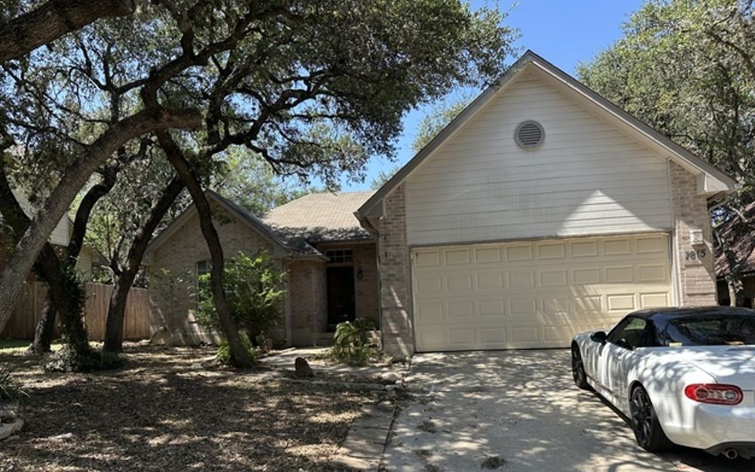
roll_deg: +2.6
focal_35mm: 26
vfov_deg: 47.3
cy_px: 288
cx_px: 374
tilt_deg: +6.6
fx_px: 535
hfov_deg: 70.4
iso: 80
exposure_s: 1/1212
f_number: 1.78
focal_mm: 6.86
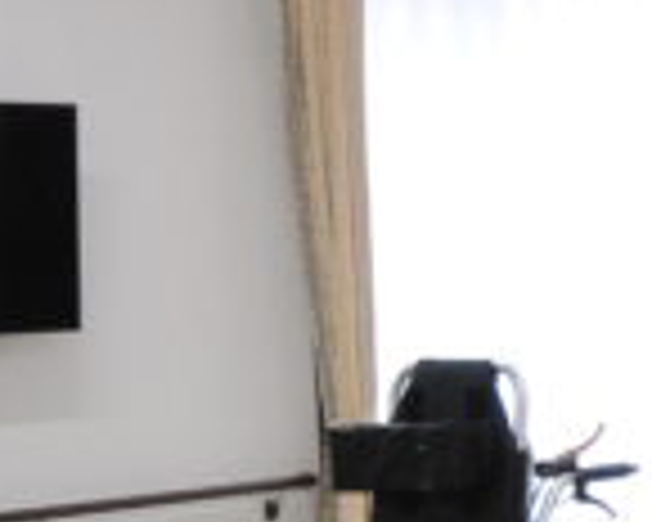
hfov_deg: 13.0
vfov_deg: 11.0
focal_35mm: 139
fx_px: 2682
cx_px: 1030
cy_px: 556
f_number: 4.8
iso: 800
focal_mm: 14
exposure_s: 1/100
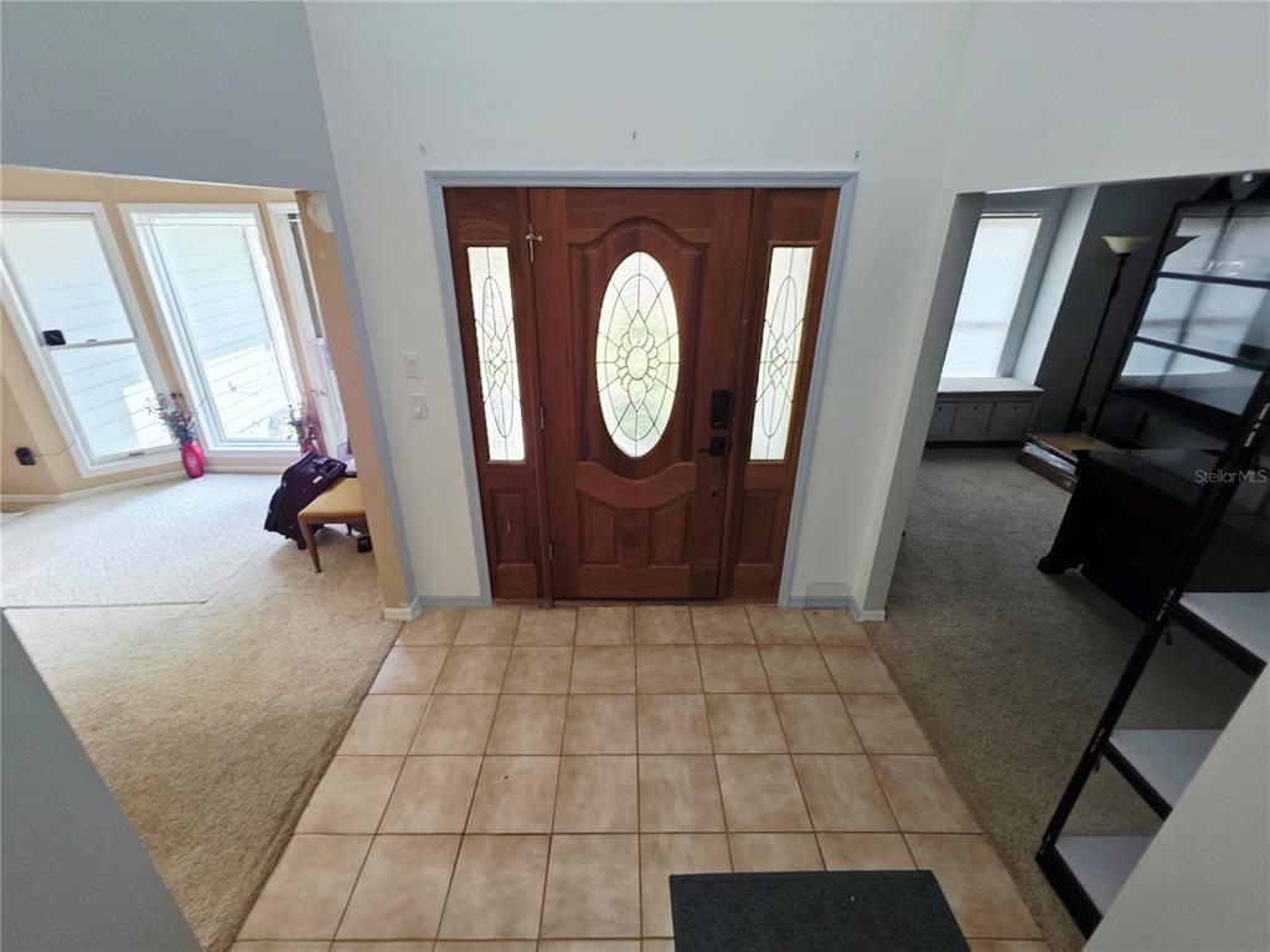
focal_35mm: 13
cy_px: 476
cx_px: 635
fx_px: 477
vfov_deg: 89.9
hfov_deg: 106.2
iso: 200
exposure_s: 1/60.2
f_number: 1.9
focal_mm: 2.2
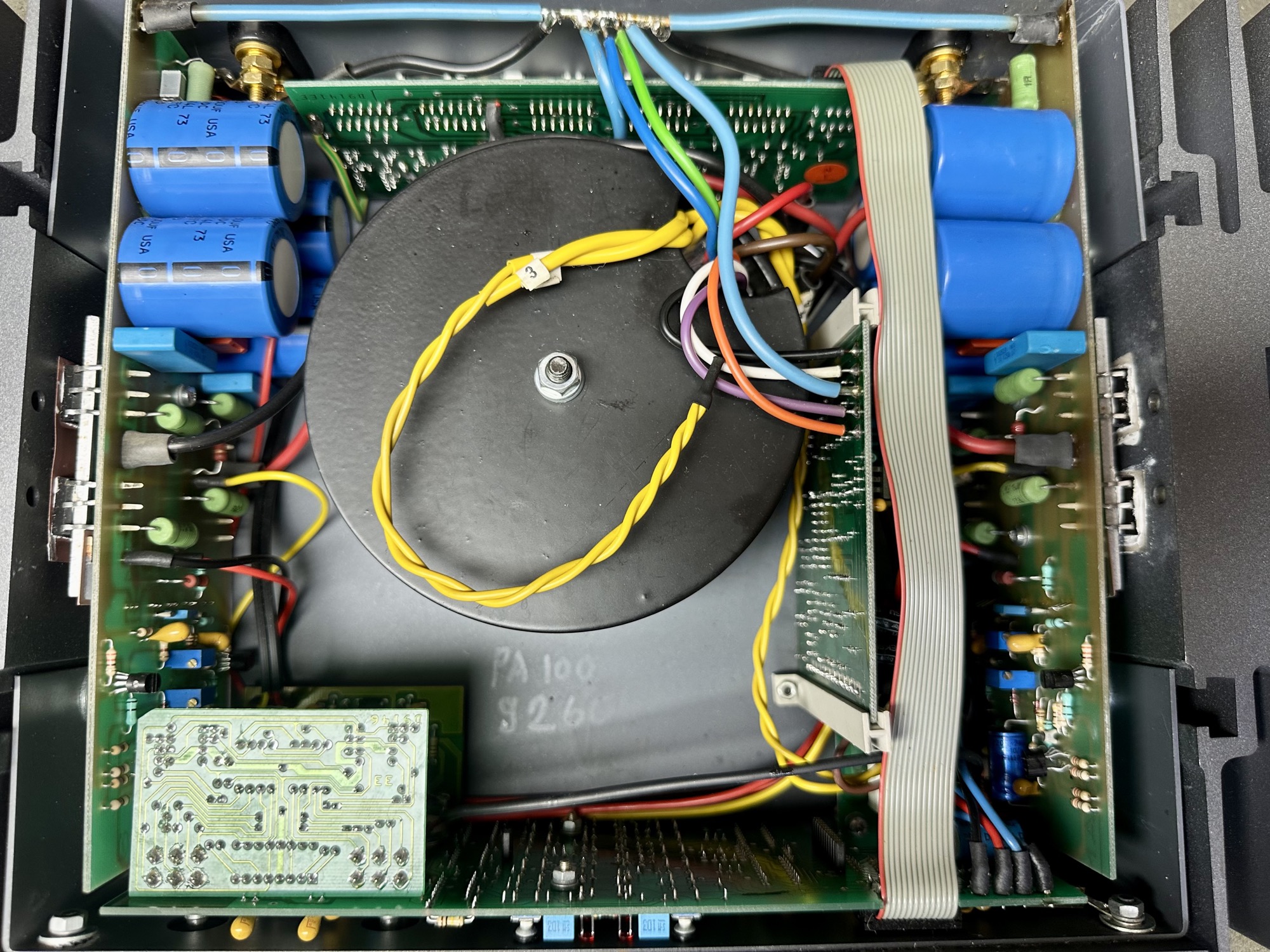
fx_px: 881
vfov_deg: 56.8
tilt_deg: -83.4
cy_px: 476
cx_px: 635
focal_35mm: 24
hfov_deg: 71.6
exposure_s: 1/50
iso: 125
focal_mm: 6.86
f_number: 1.78
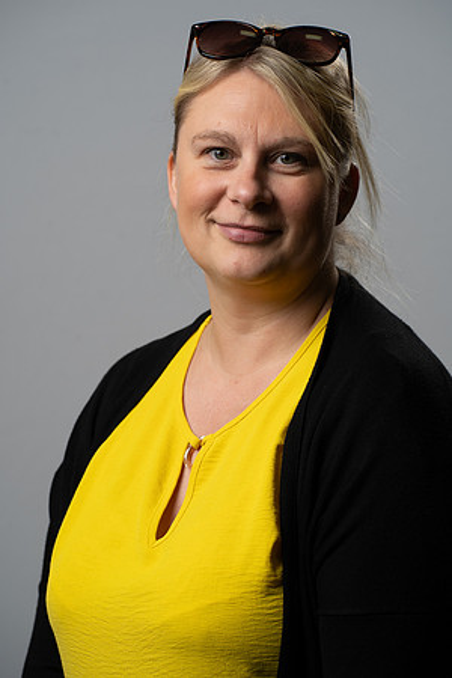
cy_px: 339
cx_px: 226
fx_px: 2994
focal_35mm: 159
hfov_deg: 8.6
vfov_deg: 12.9
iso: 160
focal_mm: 159
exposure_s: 1/160
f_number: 7.1
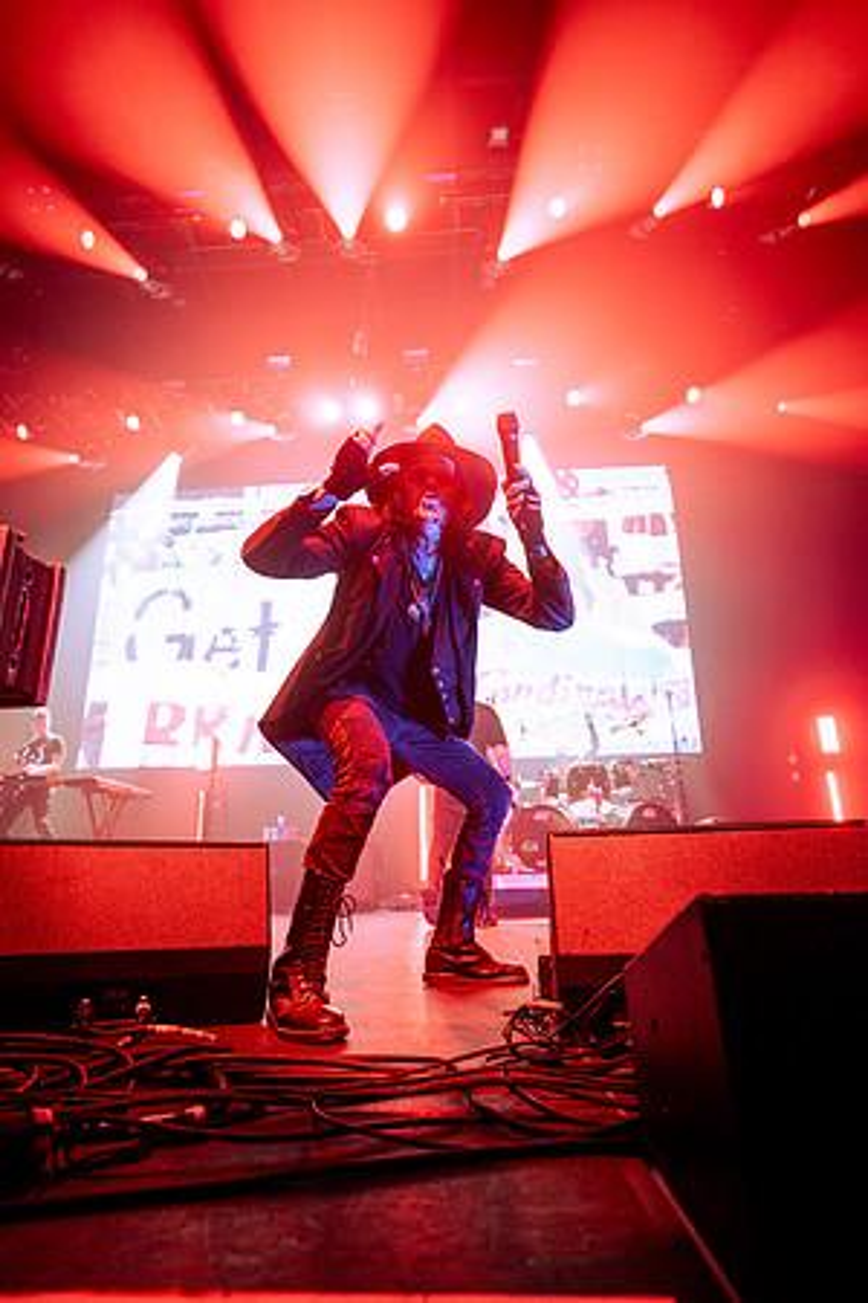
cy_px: 652
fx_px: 723
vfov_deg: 84.0
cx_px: 434
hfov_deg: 61.9
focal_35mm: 20
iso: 1600
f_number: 3.2
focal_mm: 20
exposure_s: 1/250
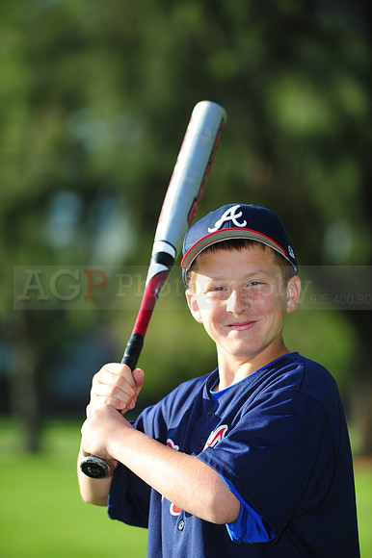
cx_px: 186
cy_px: 279
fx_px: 3103
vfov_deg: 10.3
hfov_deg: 6.9
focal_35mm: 200
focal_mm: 200
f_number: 4.5
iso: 200
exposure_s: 1/800
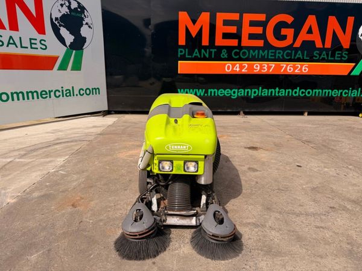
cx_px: 181
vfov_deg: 56.8
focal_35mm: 24
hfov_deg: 71.6
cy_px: 136
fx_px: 251
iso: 80
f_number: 1.78
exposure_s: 1/9091
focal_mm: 6.76
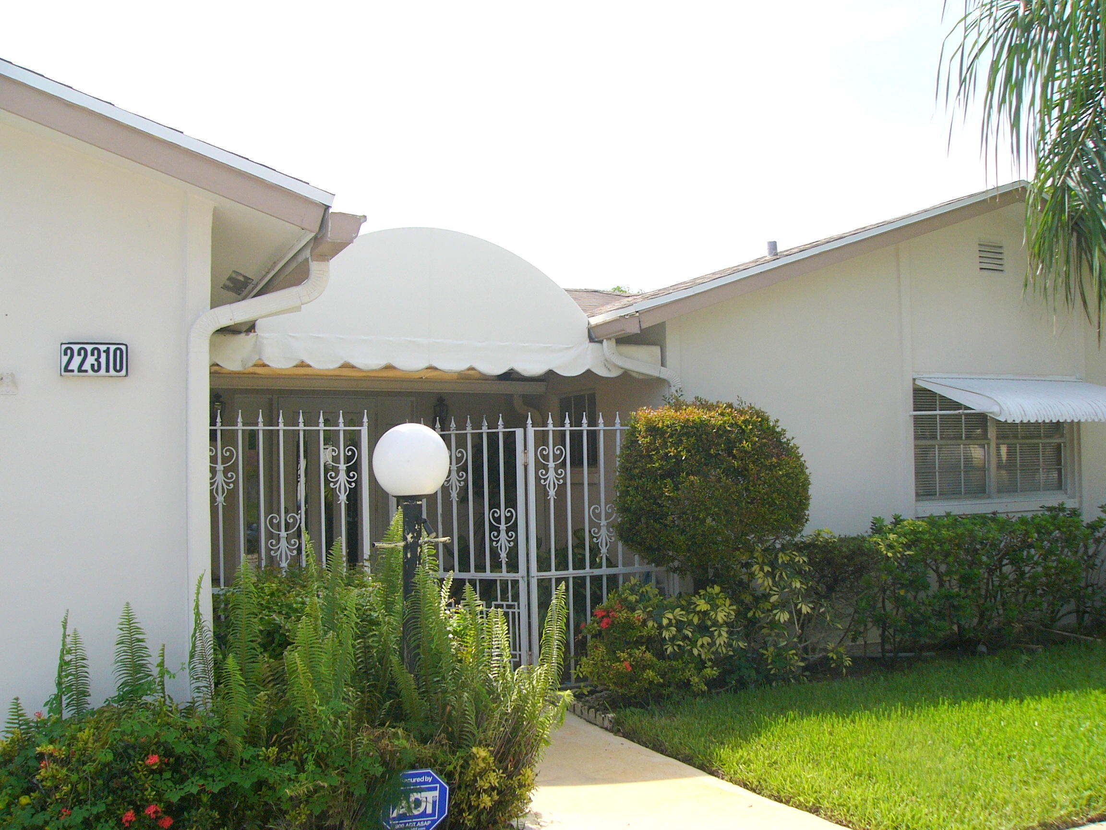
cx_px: 553
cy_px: 415
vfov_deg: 39.7
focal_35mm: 36
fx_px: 1150
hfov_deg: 51.4
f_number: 4
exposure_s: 1/400
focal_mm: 6
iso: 50
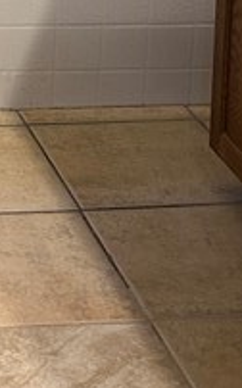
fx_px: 1479
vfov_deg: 13.6
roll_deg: +0.2
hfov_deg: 8.7
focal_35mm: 140
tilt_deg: -9.4
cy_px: -279
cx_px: -282
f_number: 1.5
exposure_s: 1/120
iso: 100
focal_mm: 5.7
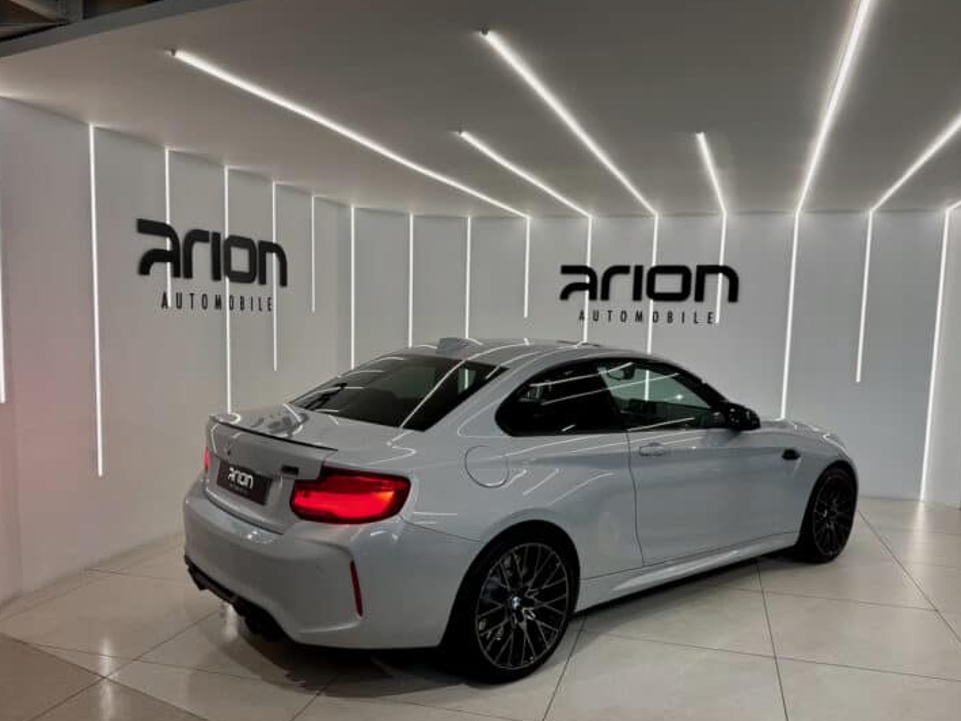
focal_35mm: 27
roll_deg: -2.3
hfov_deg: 65.3
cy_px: 396
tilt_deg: -5.4
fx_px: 750
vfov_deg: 51.3
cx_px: 509
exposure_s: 1/100
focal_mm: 6.76
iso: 80
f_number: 1.78
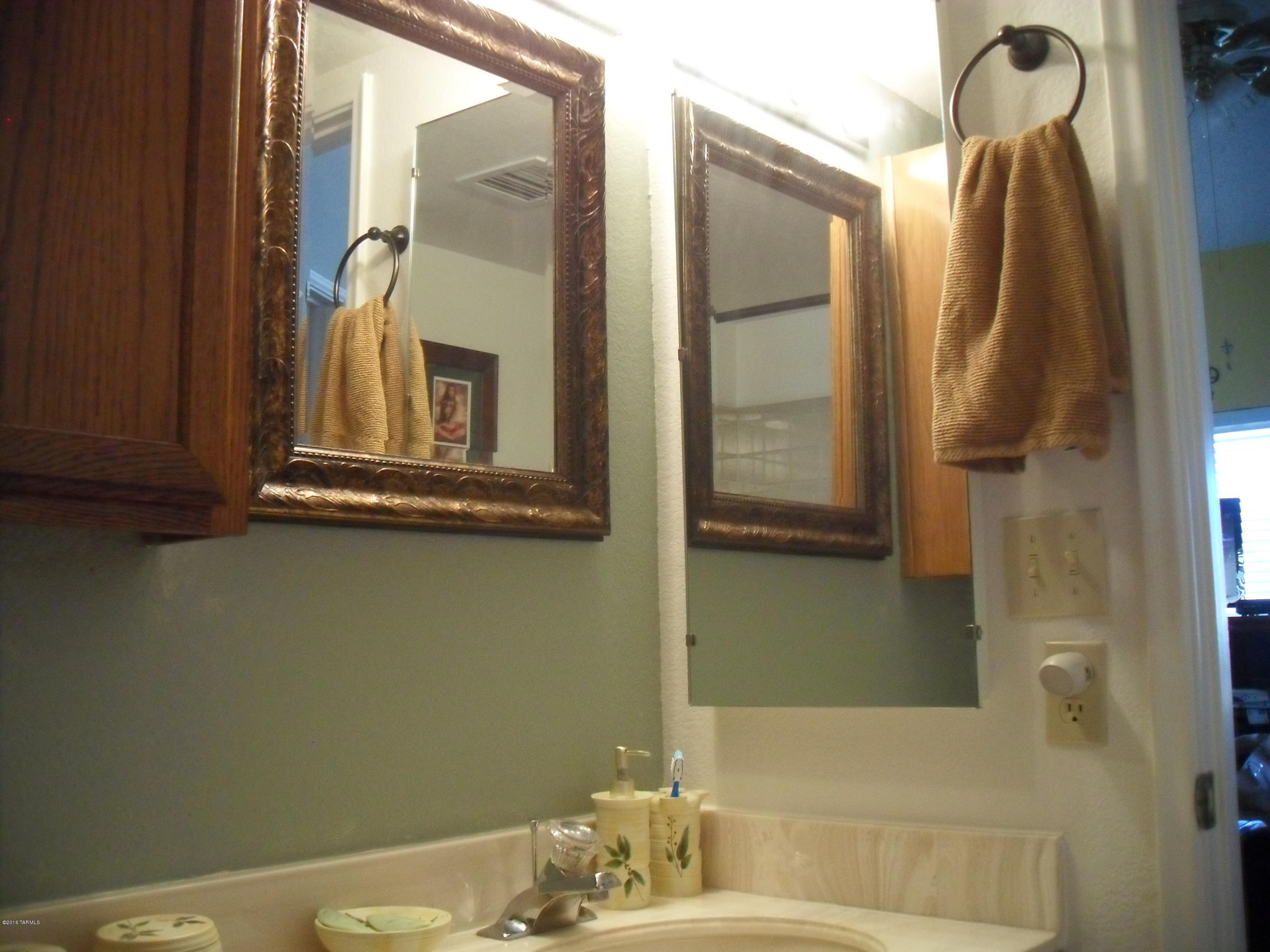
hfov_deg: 52.6
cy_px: 476
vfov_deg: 40.7
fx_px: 1284
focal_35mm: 35
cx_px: 635
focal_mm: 6.2
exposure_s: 1/30
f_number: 2.8
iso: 320
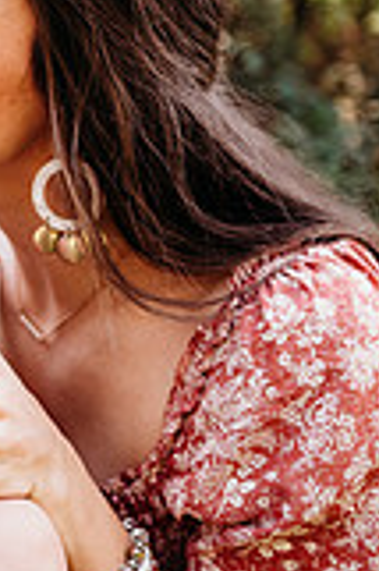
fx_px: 1060
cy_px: 142
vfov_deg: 29.6
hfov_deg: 18.7
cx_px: -128
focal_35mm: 67
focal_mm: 24
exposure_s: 1/400
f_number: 2.2
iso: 200
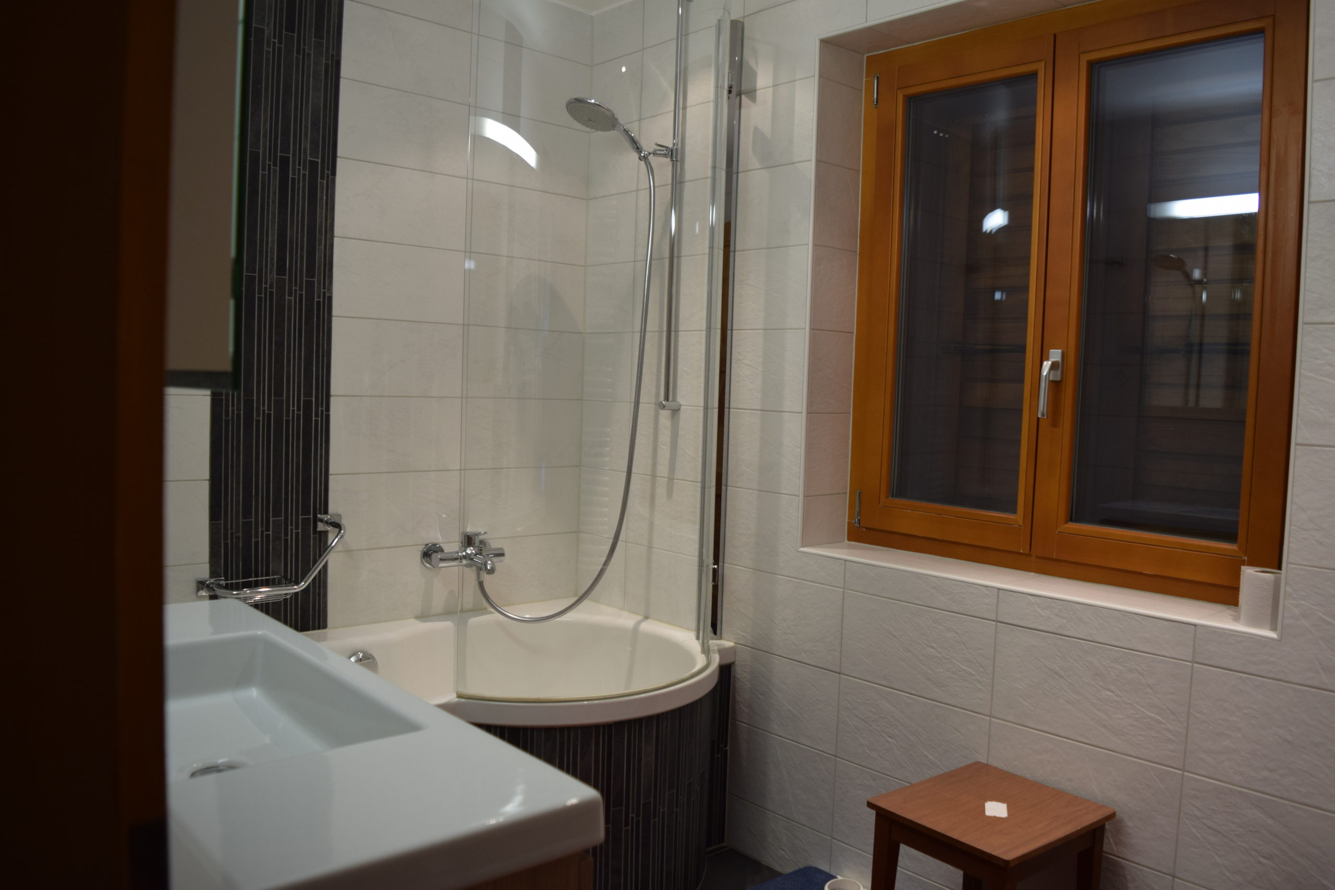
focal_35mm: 27
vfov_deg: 47.9
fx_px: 1001
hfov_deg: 67.4
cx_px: 668
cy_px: 445
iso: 400
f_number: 4.5
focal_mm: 18
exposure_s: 1/80
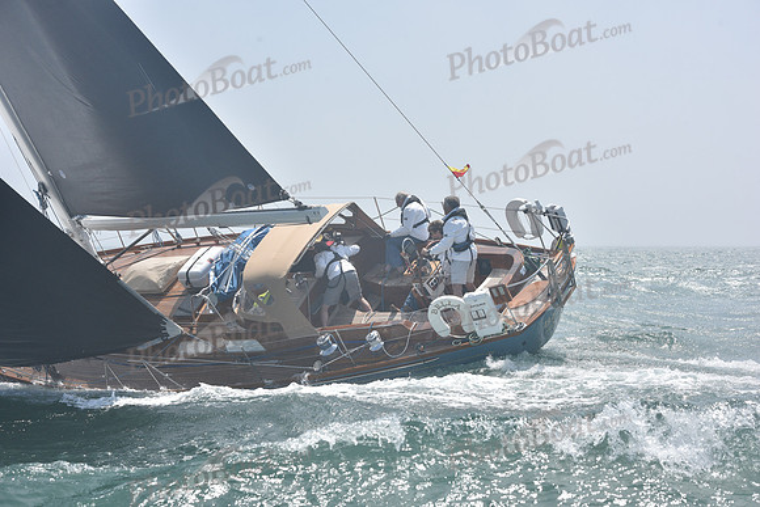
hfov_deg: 28.8
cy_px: 254
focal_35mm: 70
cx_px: 380
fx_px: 1478
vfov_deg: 19.5
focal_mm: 70
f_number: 10
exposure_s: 1/1000
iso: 320
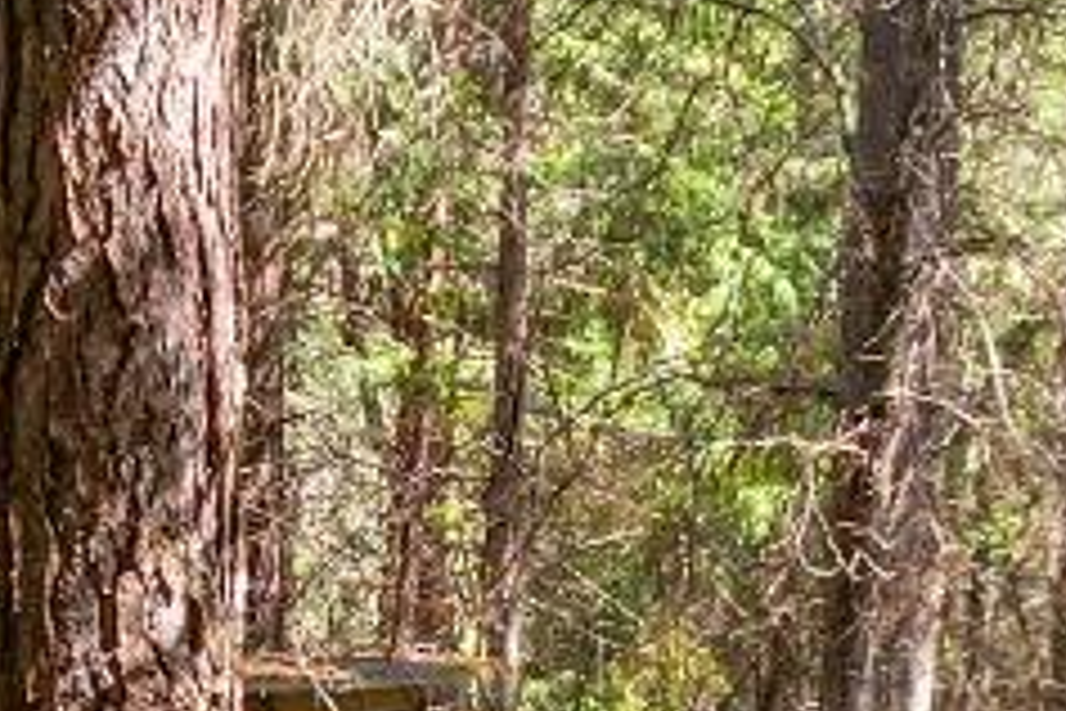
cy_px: 738
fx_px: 4116
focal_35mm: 139
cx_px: 445
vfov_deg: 9.8
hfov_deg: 14.8
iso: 130
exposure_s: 1/125
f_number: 2.8
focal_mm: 8.38
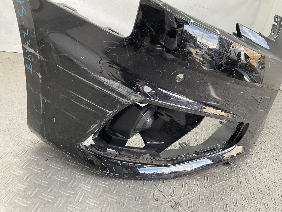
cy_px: 106
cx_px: 141
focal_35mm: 29
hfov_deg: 61.7
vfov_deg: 48.2
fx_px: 236
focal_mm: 3
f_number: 1.8
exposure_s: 1/100
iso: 40
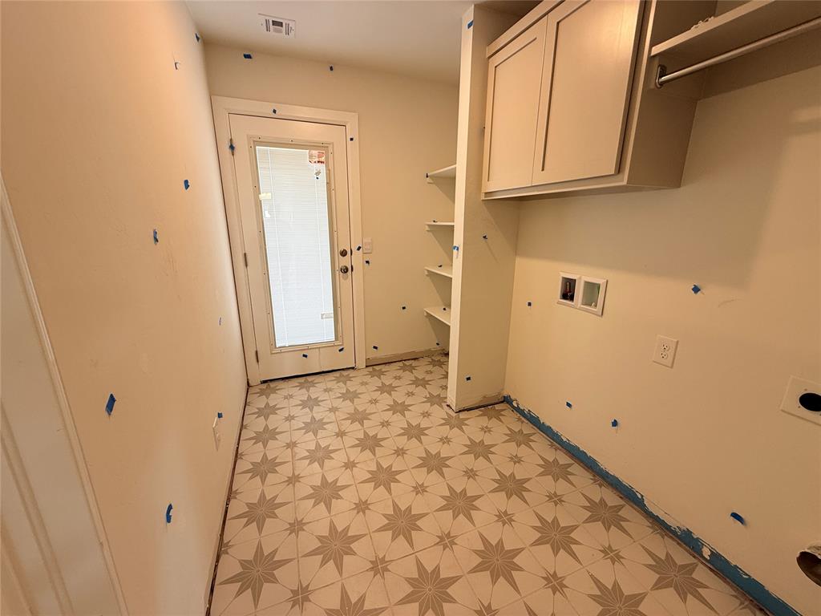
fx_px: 332
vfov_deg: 85.7
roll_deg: -0.6
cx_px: 410
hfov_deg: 102.1
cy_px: 308
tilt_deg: -13.9
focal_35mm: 14
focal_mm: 2.22
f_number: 2.2
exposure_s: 1/40
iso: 50
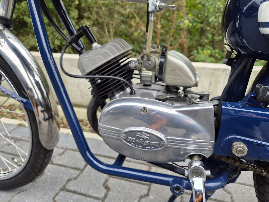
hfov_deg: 73.9
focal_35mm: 23
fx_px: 179
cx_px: 134
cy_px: 101
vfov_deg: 58.9
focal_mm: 5.4
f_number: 1.8
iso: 40
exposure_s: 1/180
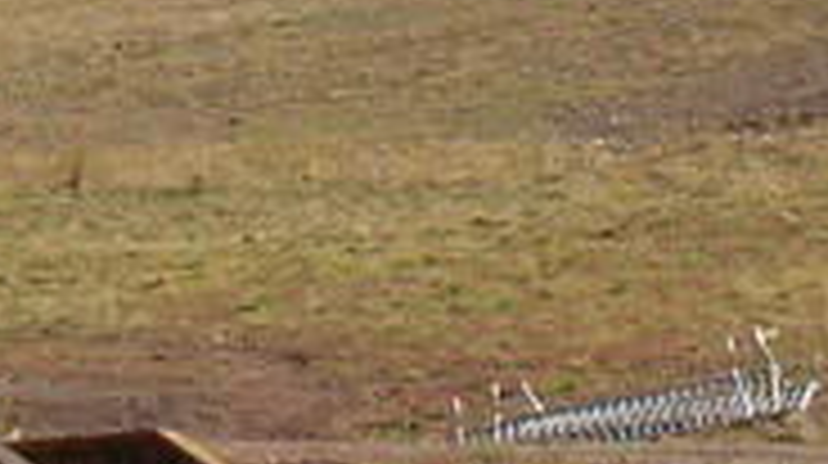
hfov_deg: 6.1
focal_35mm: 352
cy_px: -324
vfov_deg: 3.4
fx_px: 7719
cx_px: -58
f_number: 5.9
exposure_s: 1/220
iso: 71
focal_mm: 9.7
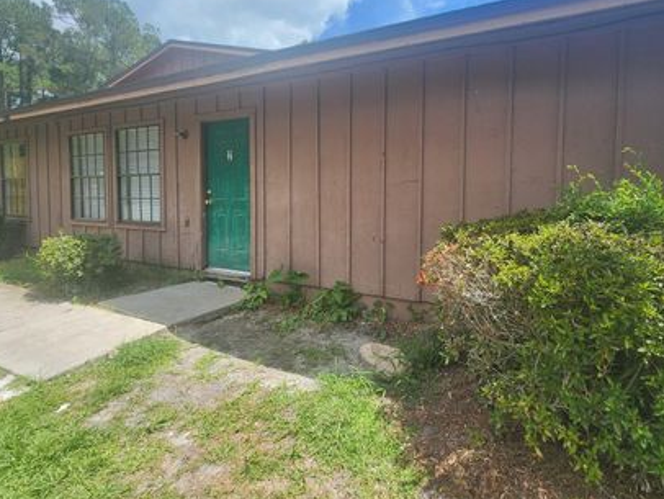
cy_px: 210
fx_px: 307
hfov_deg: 93.9
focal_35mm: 16
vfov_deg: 77.6
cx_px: 376
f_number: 2.2
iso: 50
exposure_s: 1/1325
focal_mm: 2.2
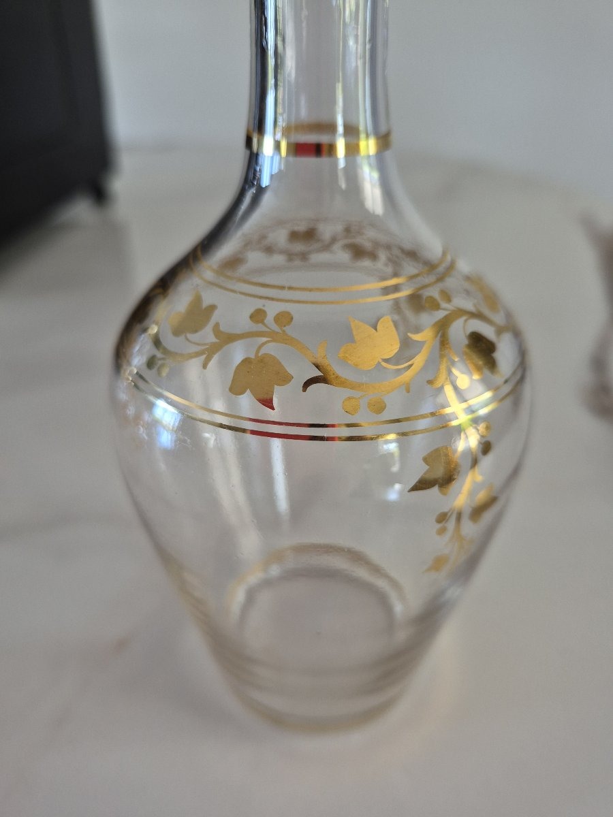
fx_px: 543
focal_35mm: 23
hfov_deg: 58.9
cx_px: 306
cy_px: 408
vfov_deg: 73.9
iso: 320
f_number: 1.8
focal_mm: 5.4
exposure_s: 1/100
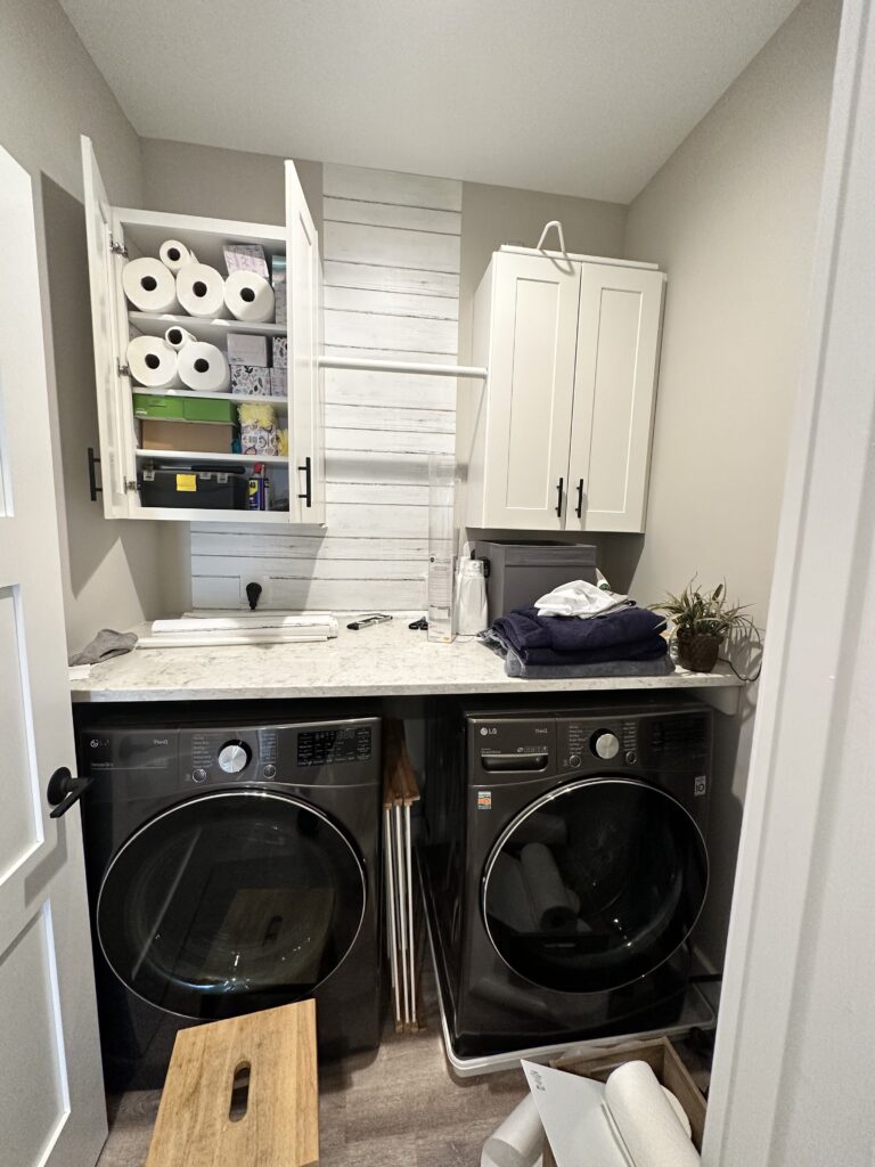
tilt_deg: -7.6
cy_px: 584
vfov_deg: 102.1
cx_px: 438
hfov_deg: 85.7
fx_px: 472
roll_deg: -1.5
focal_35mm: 14
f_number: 2.2
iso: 250
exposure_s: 1/62
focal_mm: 2.22
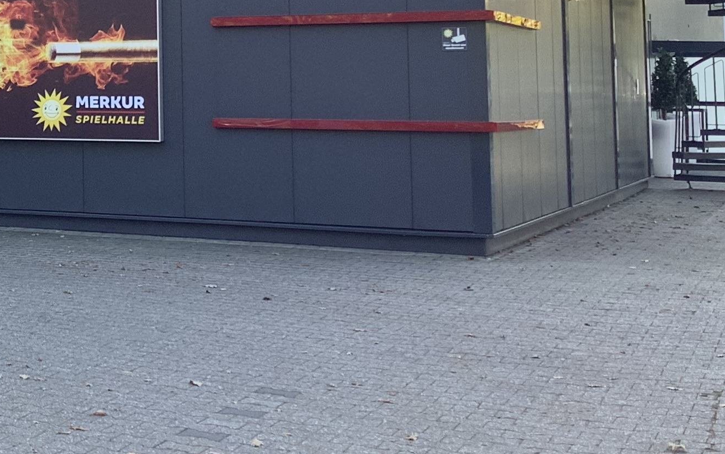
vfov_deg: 15.8
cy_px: -15
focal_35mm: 81
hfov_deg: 23.2
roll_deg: +0.1
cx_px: -165
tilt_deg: +2.9
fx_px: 1601
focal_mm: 3.3
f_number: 2.4
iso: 25
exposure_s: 1/134
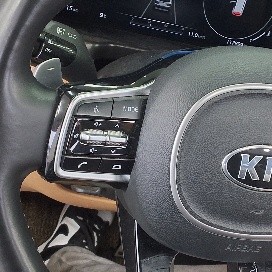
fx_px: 525
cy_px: 123
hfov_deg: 29.1
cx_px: 127
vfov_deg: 29.1
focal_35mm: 59
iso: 200
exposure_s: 1/40
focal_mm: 2.91
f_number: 1.9
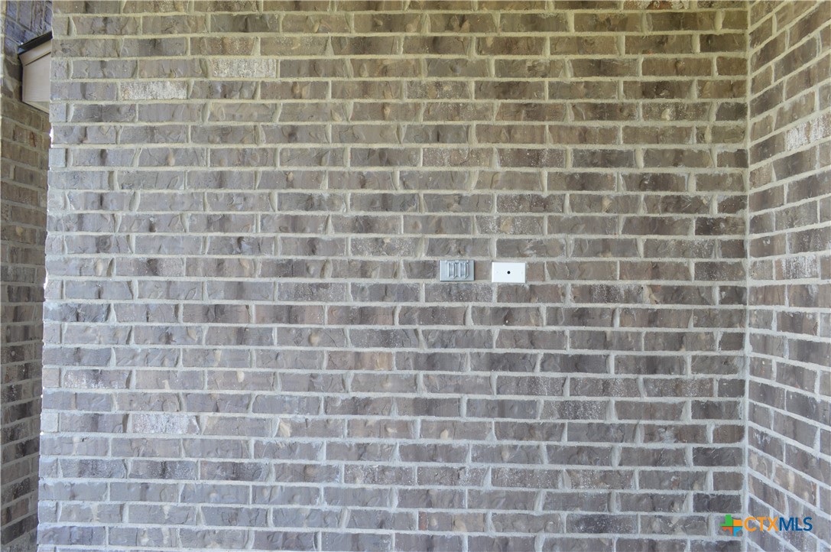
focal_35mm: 27
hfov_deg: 67.4
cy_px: 276
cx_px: 416
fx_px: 622
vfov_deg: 47.8
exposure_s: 1/60
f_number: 7.1
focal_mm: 18
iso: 400
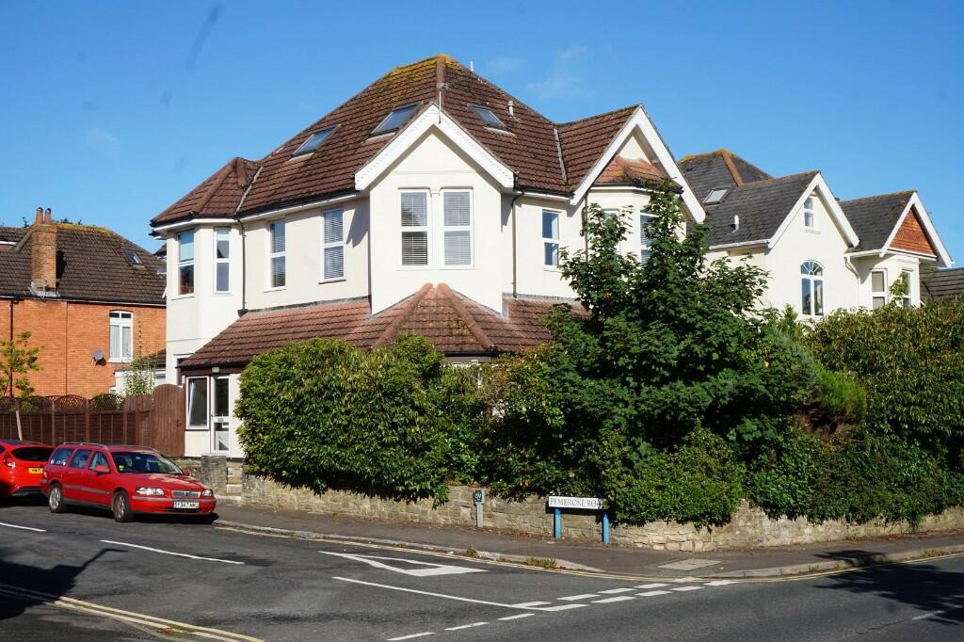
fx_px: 1245
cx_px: 482
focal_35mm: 46
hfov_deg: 42.3
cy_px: 321
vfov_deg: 28.9
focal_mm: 31
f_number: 14
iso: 100
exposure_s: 1/100
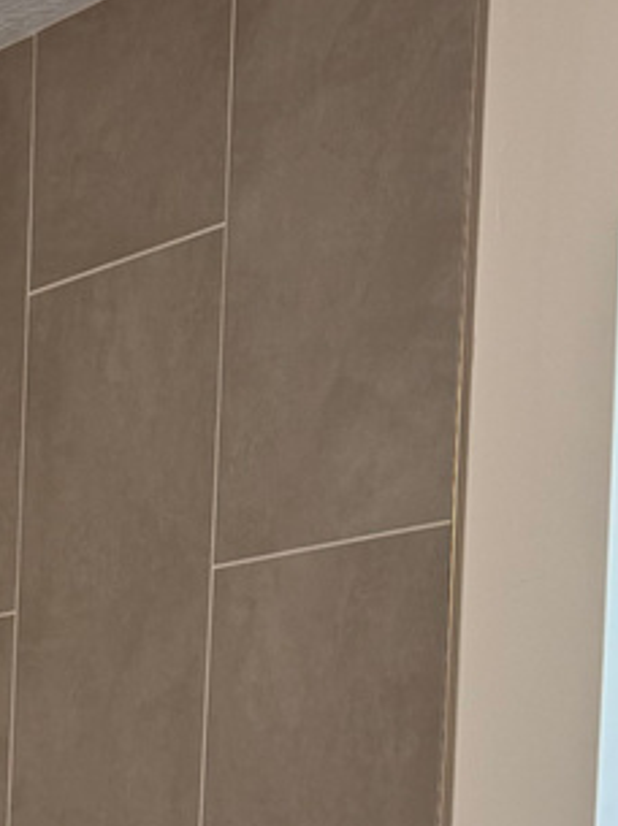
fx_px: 2886
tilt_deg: -6.3
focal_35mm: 121
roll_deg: -0.4
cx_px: -564
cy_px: 1322
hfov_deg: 11.2
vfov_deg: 14.9
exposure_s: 1/203
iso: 64
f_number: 1.78
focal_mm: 6.76
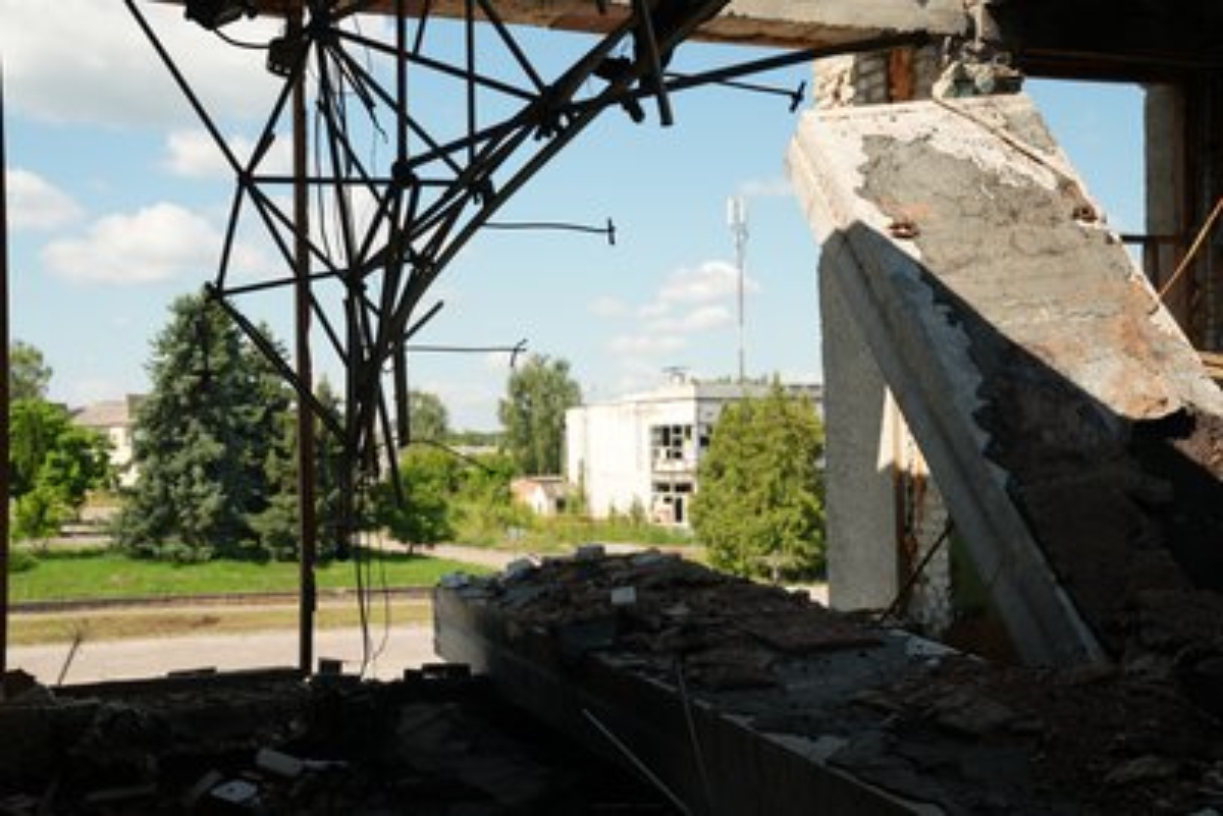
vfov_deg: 30.5
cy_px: 408
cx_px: 612
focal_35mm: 44
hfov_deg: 44.5
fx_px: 1495
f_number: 4.5
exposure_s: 1/125
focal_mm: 44
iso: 80
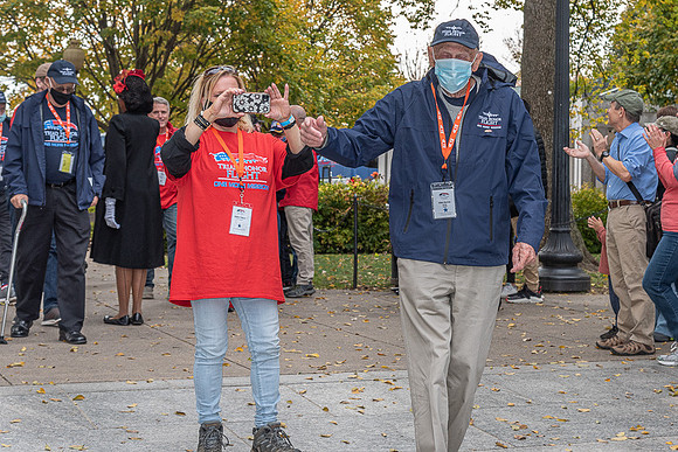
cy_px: 154
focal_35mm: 73
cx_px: 447
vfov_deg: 18.7
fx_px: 1367
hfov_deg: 27.7
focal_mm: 55
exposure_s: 1/250
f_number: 7.1
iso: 500
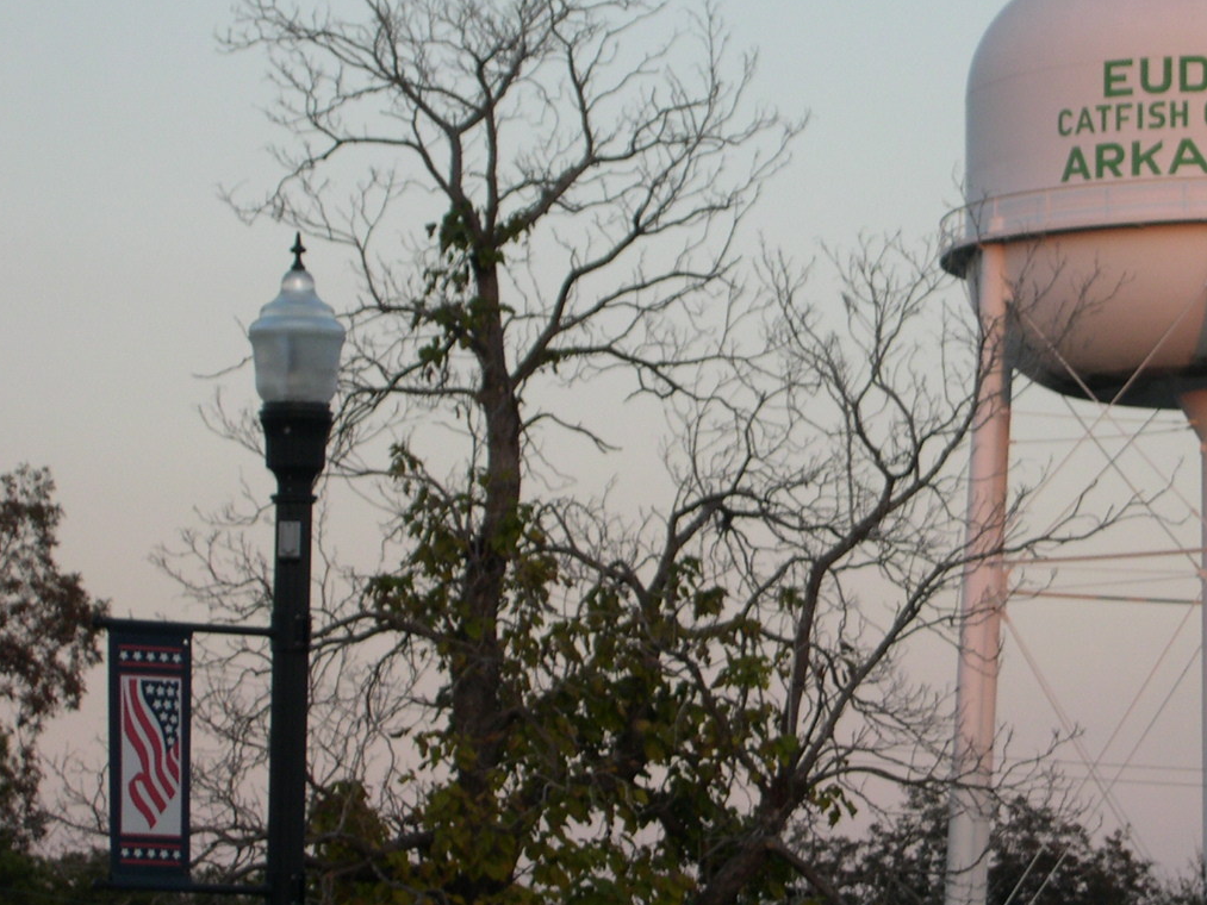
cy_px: 379
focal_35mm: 180
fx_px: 6277
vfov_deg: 8.3
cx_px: 903
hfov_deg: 11.0
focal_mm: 24
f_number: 4.9
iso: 100
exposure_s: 1/56.2
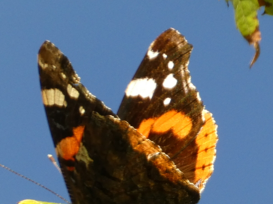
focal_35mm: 1384
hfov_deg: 1.4
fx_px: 10911
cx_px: 109
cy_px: 141
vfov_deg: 1.1
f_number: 5.6
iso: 200
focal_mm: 174.8
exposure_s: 1/125
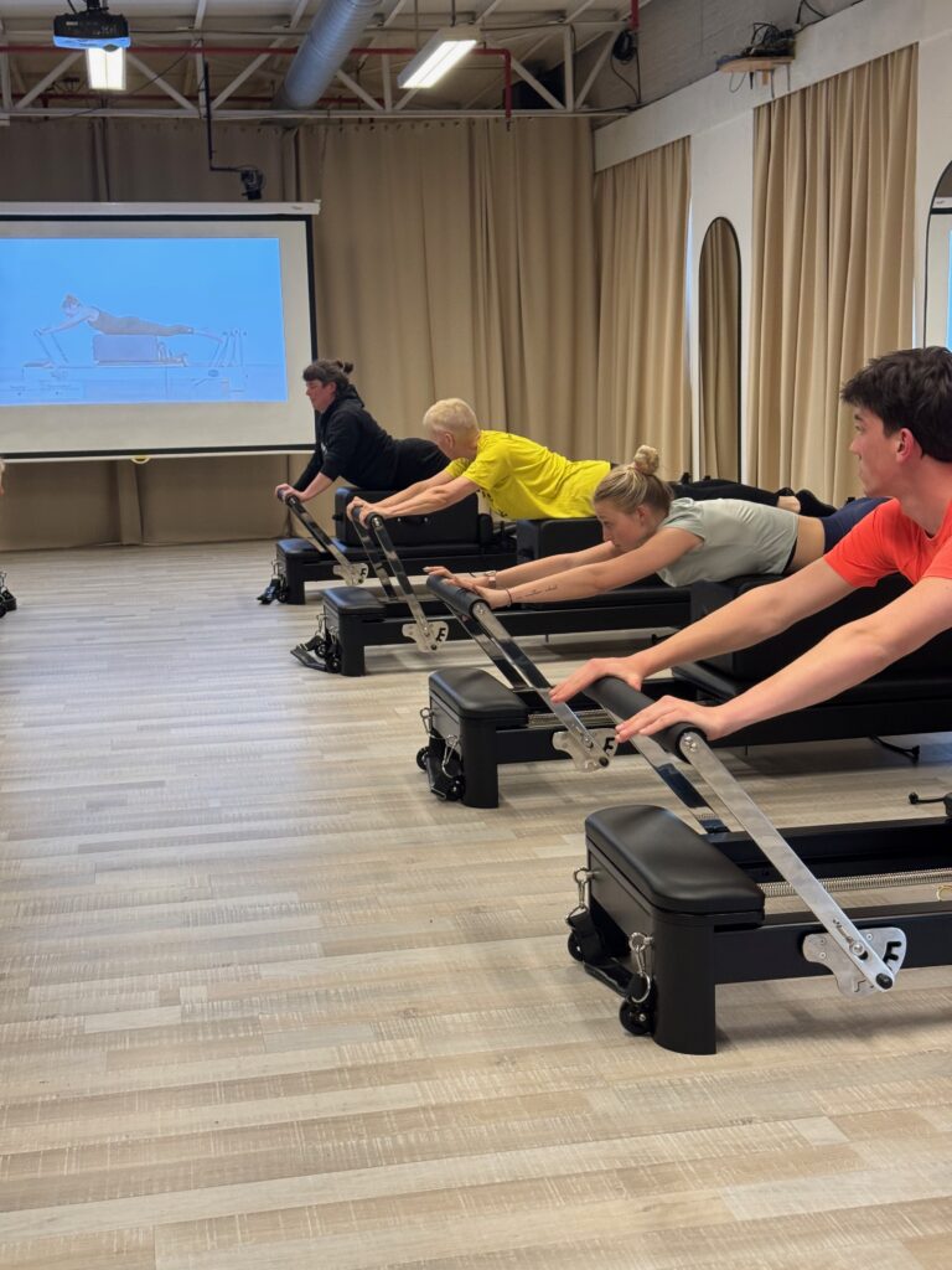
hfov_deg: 30.3
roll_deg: +1.1
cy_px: 635
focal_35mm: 48
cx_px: 476
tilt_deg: -9.0
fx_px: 1760
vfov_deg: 39.7
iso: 200
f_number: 1.78
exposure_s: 1/60
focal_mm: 6.76
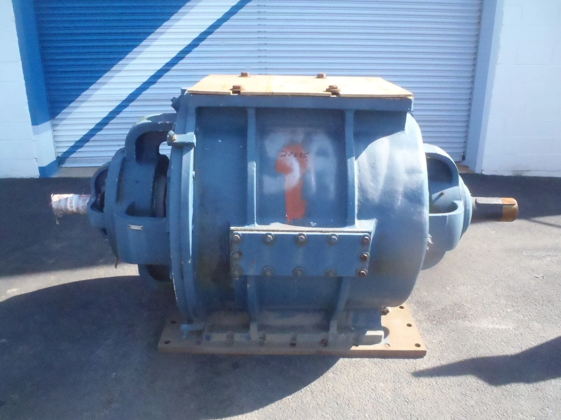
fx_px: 454
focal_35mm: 28
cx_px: 280
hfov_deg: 63.4
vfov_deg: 49.7
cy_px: 210
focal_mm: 5
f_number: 10
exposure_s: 1/160
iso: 800
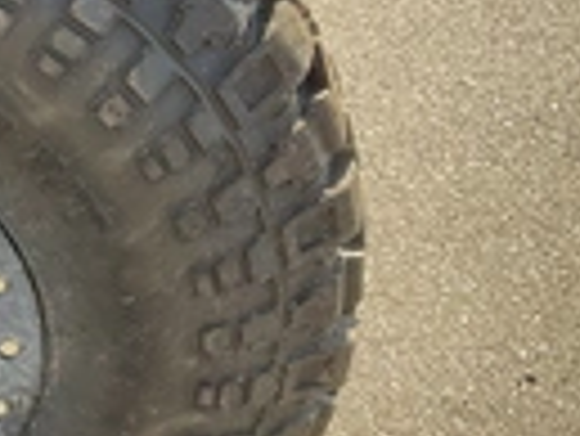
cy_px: 229
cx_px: -162
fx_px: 1509
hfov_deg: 20.1
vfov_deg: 16.4
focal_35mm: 90
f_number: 1.8
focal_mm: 3
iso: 25
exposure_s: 1/292
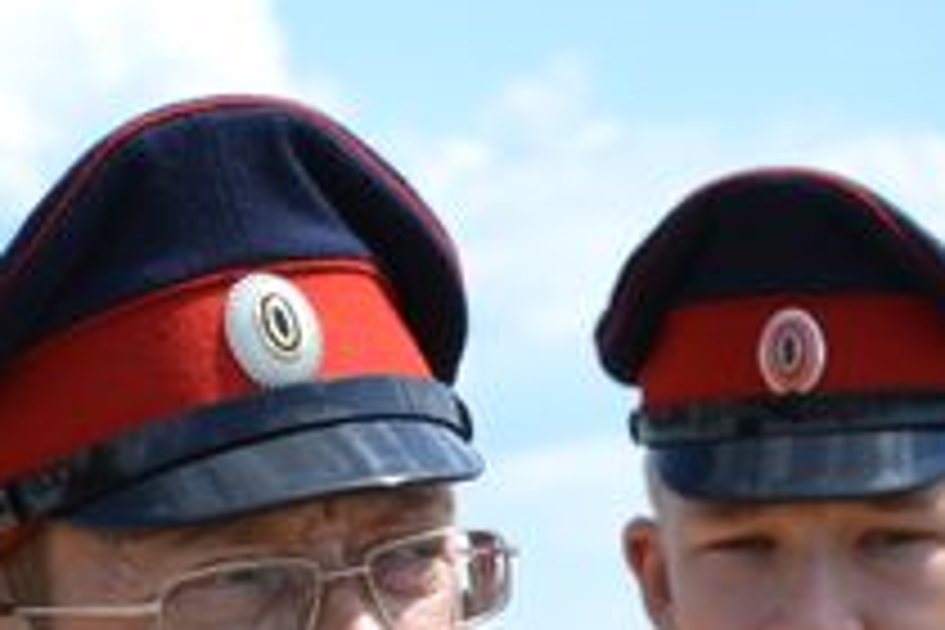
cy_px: 999
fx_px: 6300
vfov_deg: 5.7
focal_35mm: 240
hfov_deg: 8.6
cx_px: 277
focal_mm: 48
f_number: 5.6
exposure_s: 1/1250
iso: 400
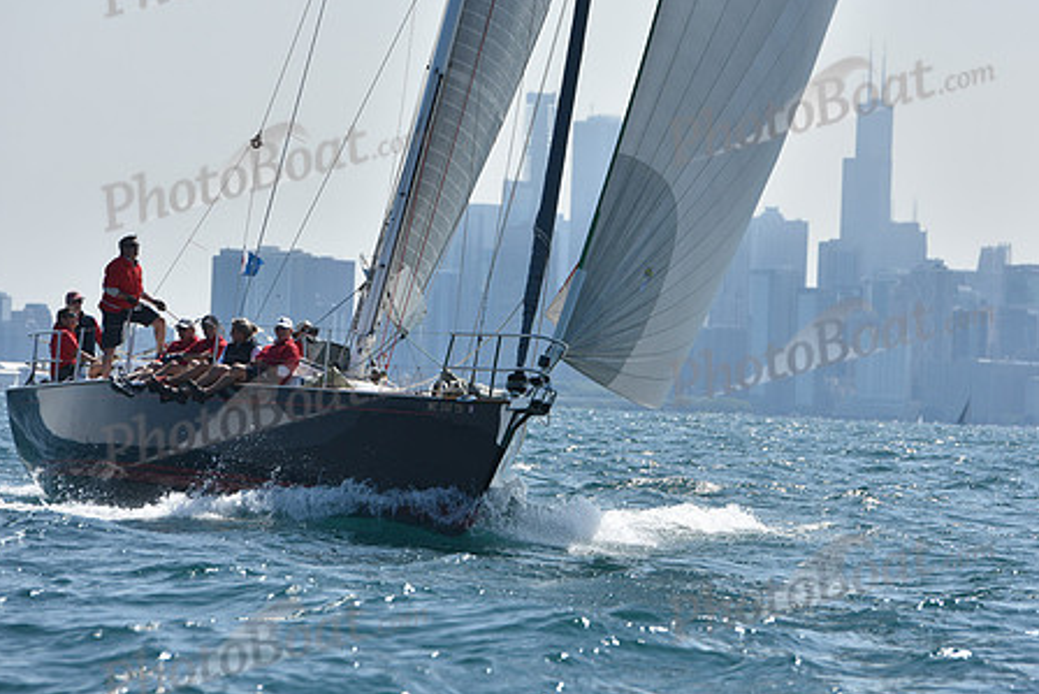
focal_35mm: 259
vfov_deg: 5.3
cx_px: 550
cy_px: 259
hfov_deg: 7.9
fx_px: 7477
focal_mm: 200
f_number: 7.1
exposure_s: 1/1600
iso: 250
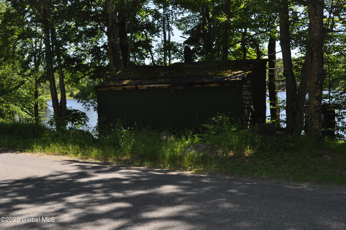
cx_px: 173
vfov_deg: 30.8
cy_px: 115
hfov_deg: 45.0
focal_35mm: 44
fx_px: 418
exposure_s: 1/200
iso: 200
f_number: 7.1
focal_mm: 29
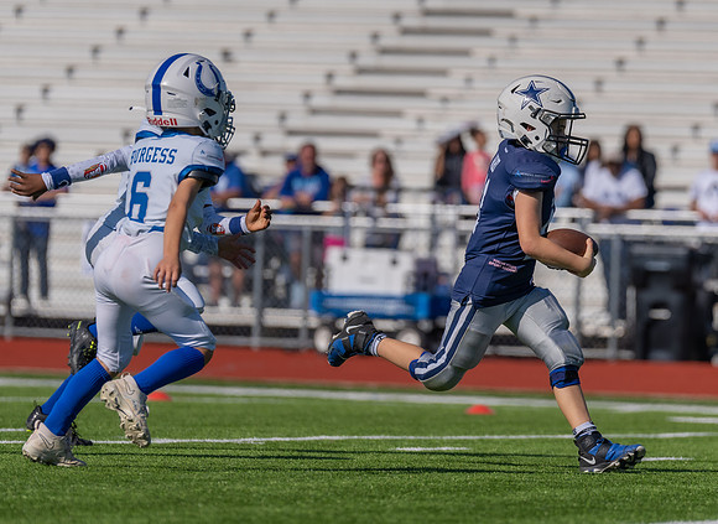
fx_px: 6915
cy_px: 196
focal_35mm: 337
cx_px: 475
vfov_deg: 4.3
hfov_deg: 5.9
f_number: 3.5
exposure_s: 1/2500
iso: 100
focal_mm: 200
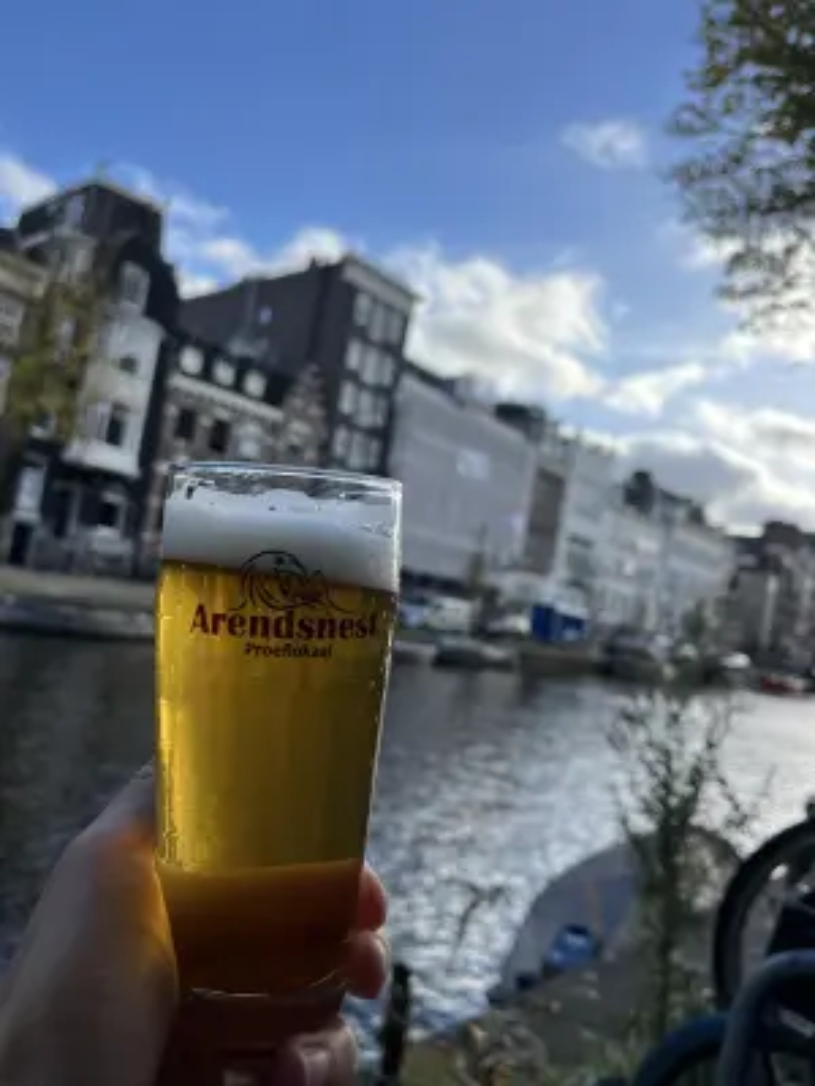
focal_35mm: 26
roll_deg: -9.0
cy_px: 543
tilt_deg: +2.0
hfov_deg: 53.1
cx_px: 408
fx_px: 816
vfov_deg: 67.3
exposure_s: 1/2179
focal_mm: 5.1
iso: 50
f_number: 1.6
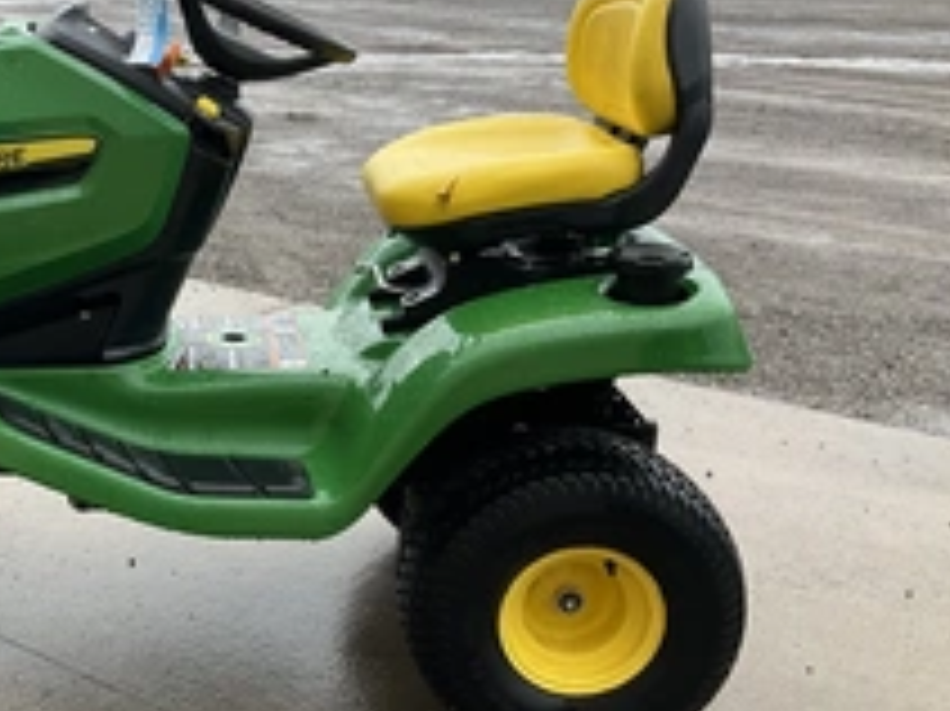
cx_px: 144
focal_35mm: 55
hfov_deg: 33.6
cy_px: 378
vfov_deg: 26.5
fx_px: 1509
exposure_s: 1/256
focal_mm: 3
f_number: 1.8
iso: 25
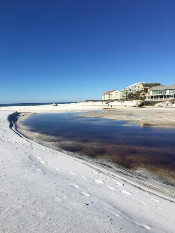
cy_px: 116
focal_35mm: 29
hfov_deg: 48.2
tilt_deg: -3.0
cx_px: 88
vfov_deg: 61.7
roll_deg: +1.2
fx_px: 195
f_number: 2.2
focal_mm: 4.15
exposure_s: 1/2653
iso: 25
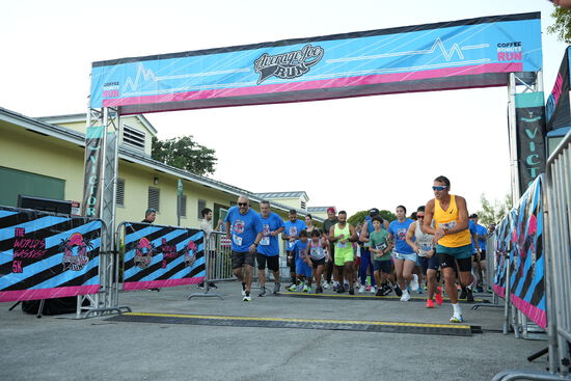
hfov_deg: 55.8
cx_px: 286
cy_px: 190
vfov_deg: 38.9
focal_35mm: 34
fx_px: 539
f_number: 3.5
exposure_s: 1/1000
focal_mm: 34
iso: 2000
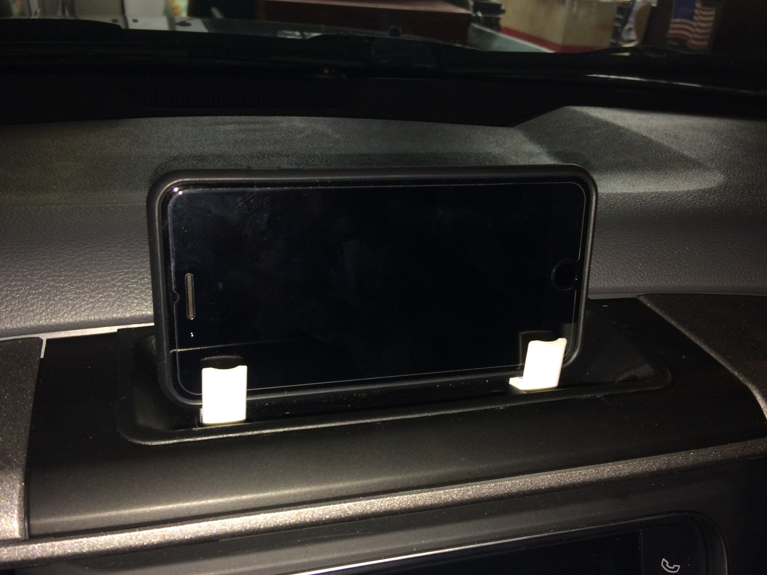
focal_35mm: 33
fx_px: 731
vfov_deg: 42.9
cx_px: 365
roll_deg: -4.4
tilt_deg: -28.0
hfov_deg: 55.3
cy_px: 315
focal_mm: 4.15
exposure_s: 1/20
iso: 50
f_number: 2.2
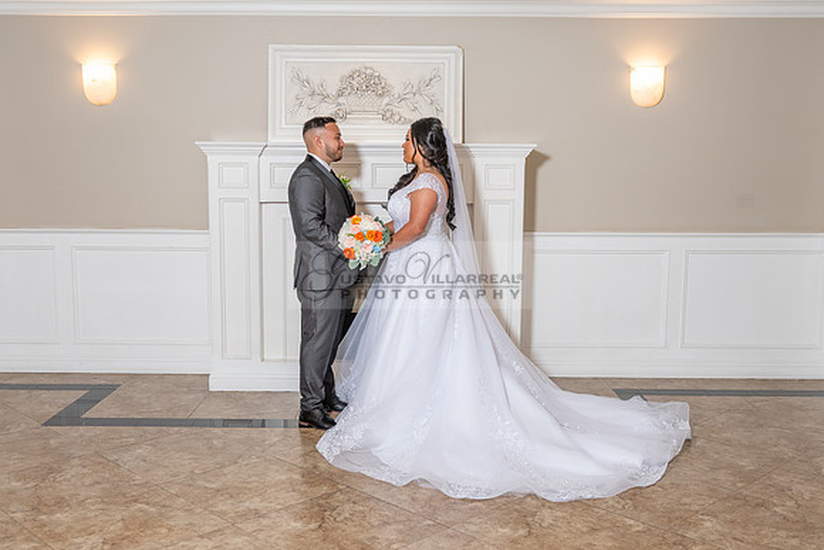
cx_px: 393
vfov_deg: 35.6
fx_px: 857
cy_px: 279
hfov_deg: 51.3
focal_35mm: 37
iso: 640
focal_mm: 32
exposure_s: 1/160
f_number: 4.5
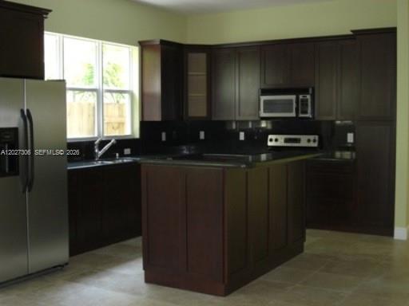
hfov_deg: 41.2
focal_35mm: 46
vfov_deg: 31.5
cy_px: 153
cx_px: 204
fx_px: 544
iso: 200
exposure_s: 1/60
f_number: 3.1
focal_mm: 9.5
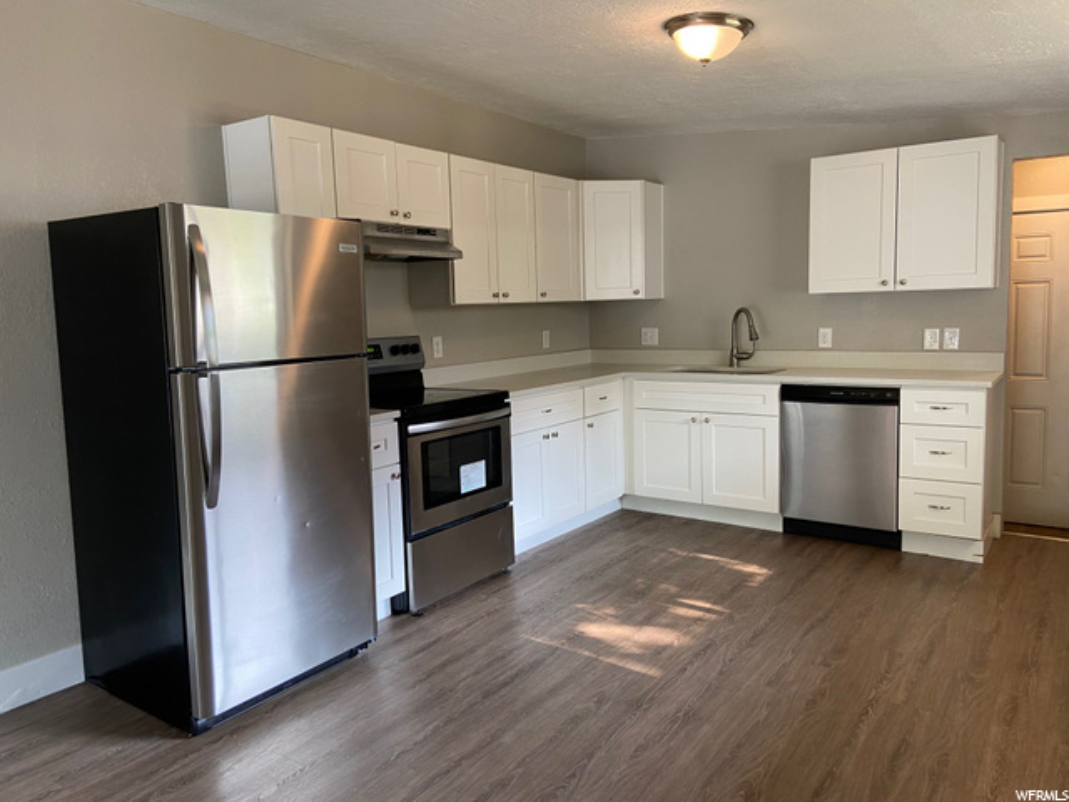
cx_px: 534
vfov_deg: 53.1
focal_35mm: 26
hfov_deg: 67.3
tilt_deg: -6.4
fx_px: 803
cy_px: 401
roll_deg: +1.3
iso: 125
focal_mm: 4.25
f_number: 1.8
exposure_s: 1/60
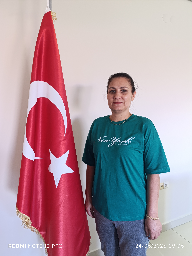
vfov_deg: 73.8
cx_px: 96
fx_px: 170
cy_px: 128
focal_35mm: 23
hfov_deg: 59.0
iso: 1000
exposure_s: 1/50
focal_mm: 6.14
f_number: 1.6
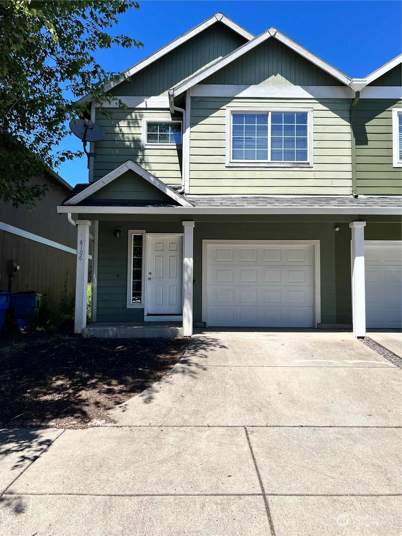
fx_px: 403
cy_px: 268
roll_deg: -2.0
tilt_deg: +5.7
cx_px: 201
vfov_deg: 67.3
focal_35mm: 26
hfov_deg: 53.1
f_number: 1.5
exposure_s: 1/3356
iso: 50
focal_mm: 5.7
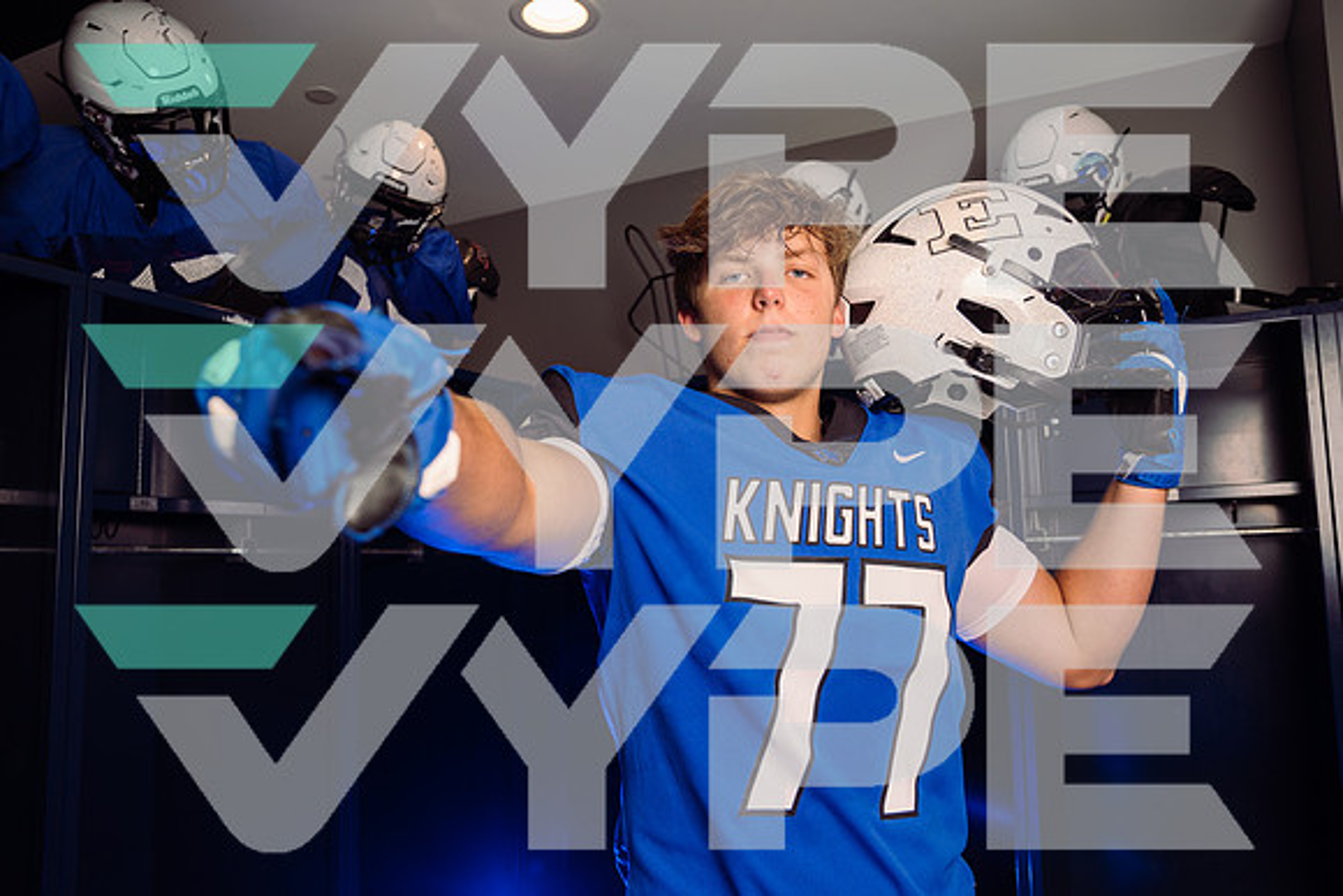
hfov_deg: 67.4
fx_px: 1007
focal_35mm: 27
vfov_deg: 48.0
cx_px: 672
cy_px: 448
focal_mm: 27
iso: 320
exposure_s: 1/250
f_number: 4.5
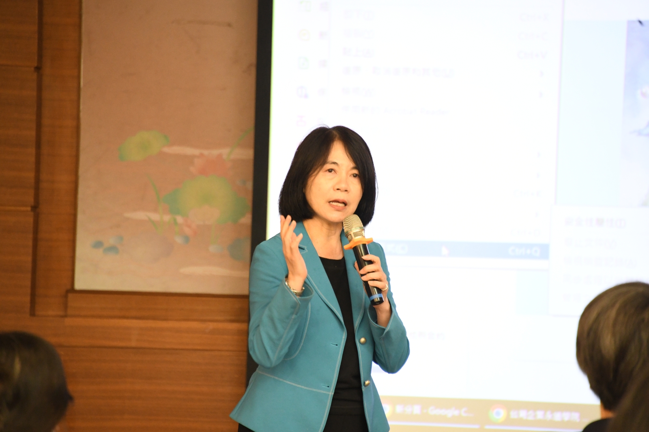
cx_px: 324
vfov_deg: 4.6
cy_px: 216
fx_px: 5407
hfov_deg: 6.9
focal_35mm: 300
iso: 6400
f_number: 5.6
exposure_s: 1/50
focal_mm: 300
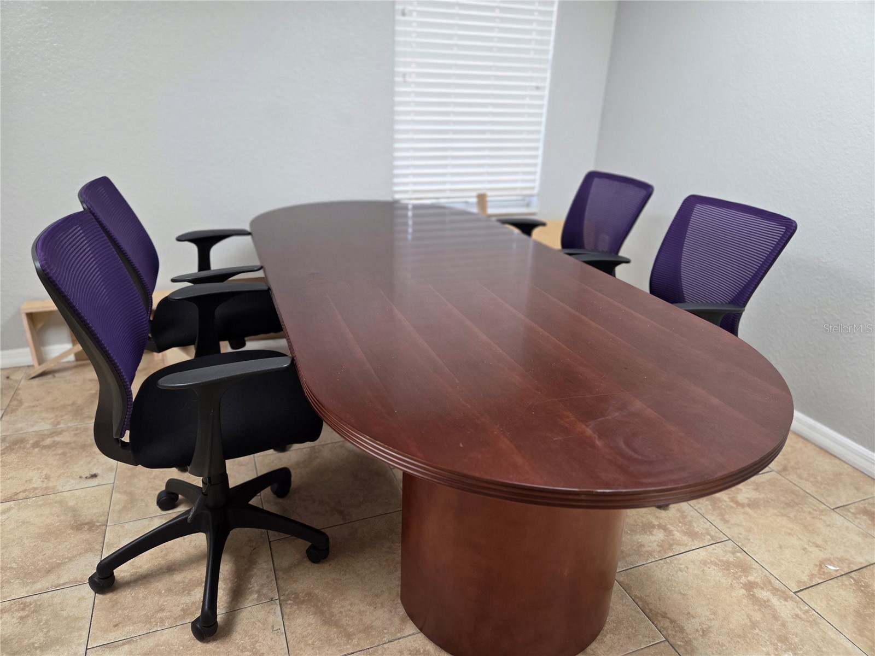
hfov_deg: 73.9
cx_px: 438
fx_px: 581
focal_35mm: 23
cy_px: 328
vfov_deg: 58.9
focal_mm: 5.4
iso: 250
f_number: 1.8
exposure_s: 1/120
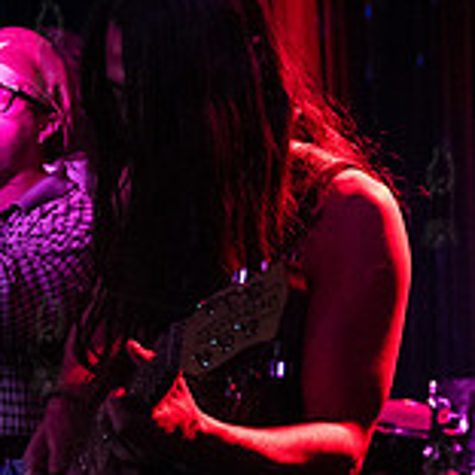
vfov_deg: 22.6
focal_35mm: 76
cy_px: 341
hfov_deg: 22.2
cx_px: 46
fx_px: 1180
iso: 12800
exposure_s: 1/320
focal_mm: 24
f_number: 3.5
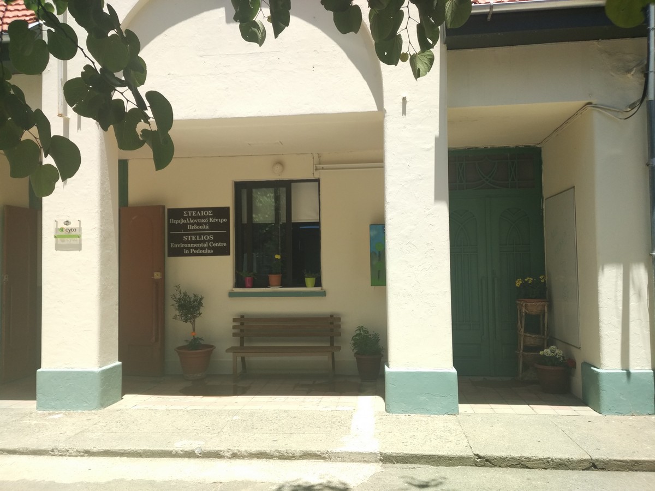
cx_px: 328
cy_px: 246
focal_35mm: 30
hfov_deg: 60.0
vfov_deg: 46.8
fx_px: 568
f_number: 2
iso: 100
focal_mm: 4.12
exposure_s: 1/733
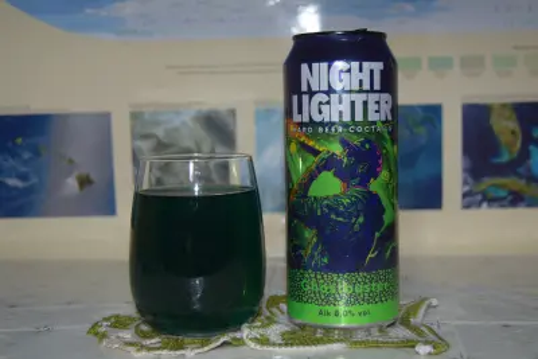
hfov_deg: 35.0
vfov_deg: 23.8
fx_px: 852
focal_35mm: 57
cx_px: 269
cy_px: 180
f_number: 4.8
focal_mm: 38
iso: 360
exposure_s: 1/60
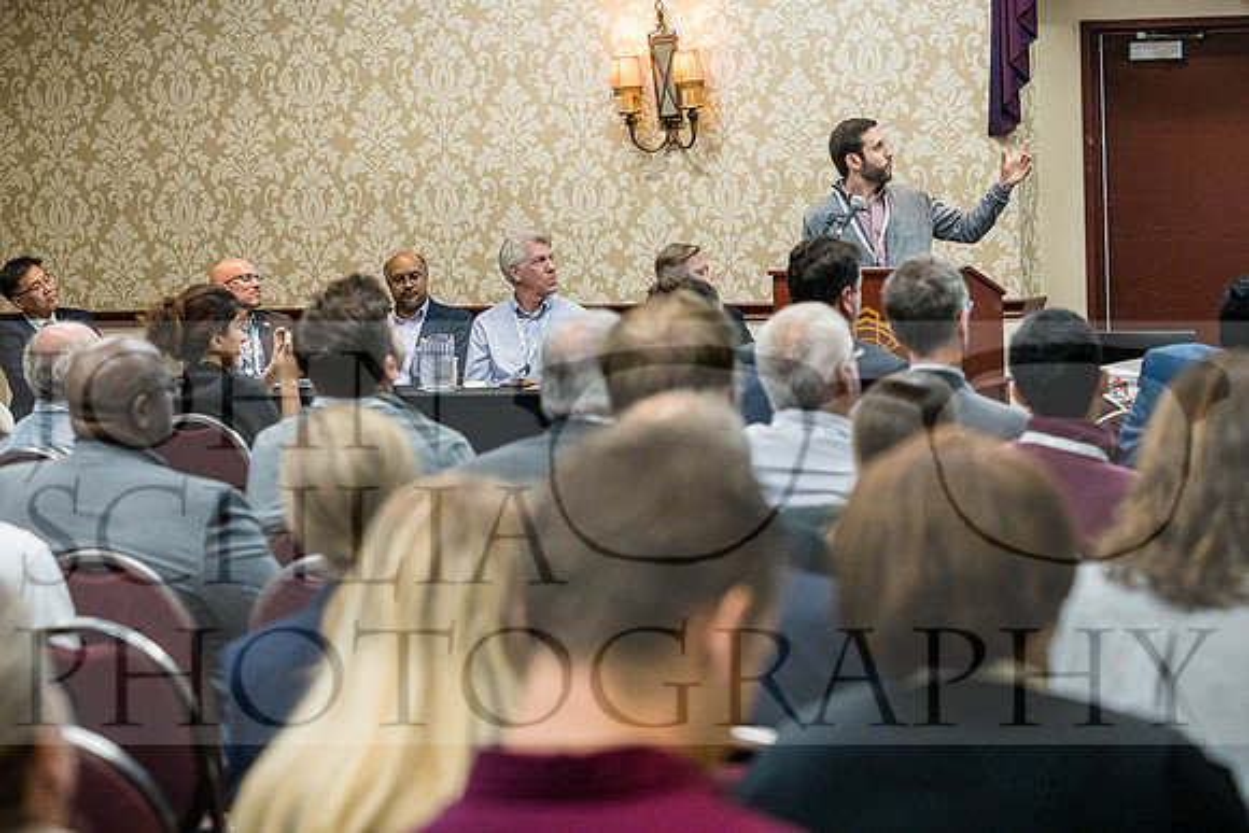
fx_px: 3644
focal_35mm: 105
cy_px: 416
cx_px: 624
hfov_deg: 19.5
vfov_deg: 13.0
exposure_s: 1/160
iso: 3200
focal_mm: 70
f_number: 3.5
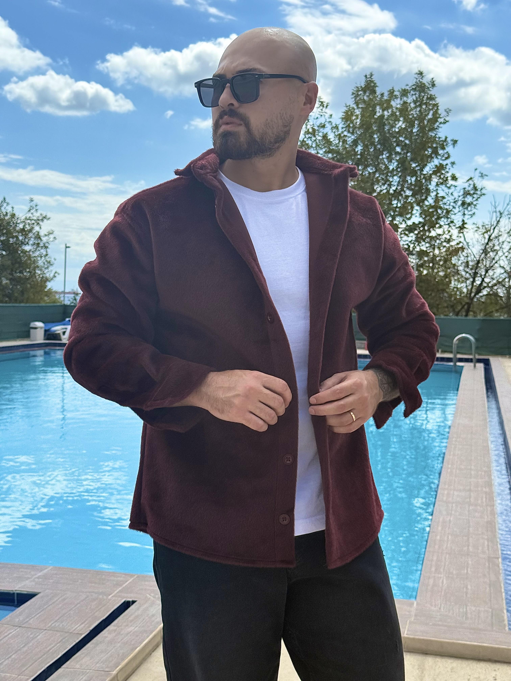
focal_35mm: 48
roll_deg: -1.3
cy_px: 340
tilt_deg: -2.1
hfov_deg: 30.3
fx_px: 945
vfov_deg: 39.7
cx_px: 256
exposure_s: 1/5208
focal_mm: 6.76
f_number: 1.78
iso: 80
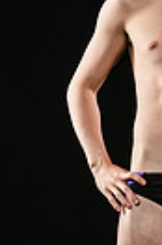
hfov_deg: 4.2
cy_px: 180
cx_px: 182
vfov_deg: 6.3
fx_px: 2206
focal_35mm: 326
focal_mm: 95
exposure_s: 1/250
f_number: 6.3
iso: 320
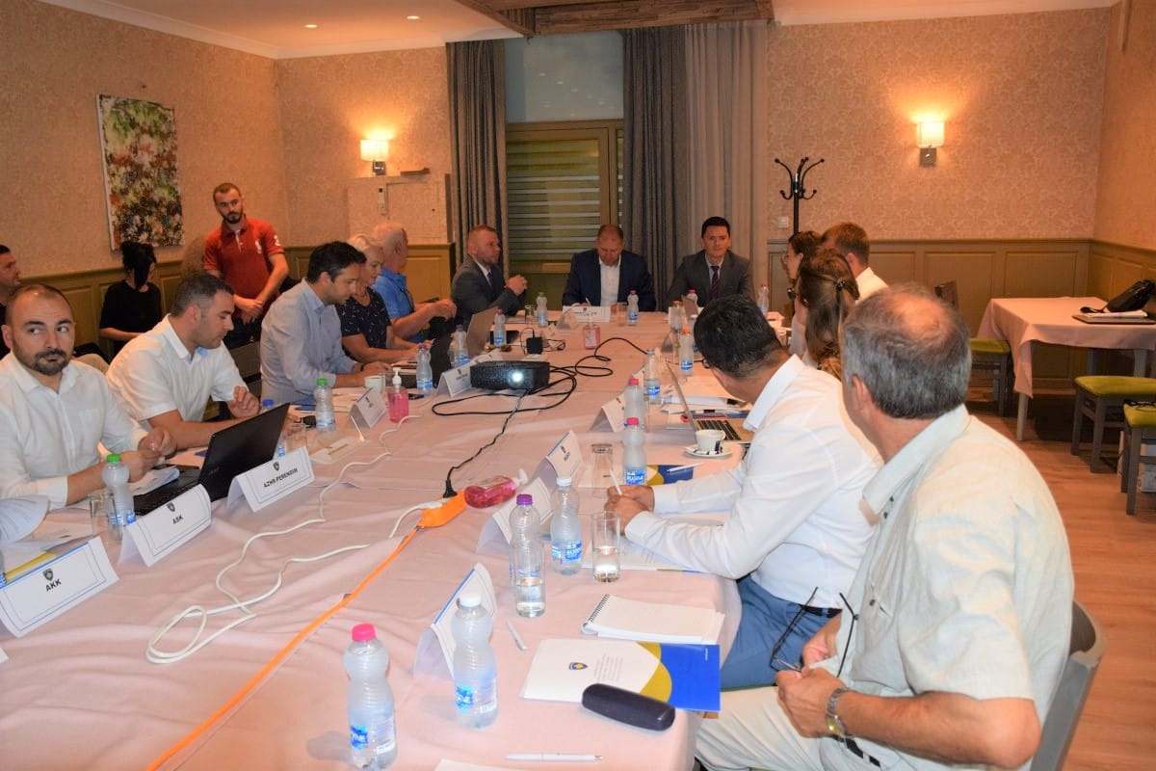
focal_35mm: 30
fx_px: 963
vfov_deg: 43.6
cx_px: 578
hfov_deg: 61.9
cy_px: 386
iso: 800
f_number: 5
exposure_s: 1/100
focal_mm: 20
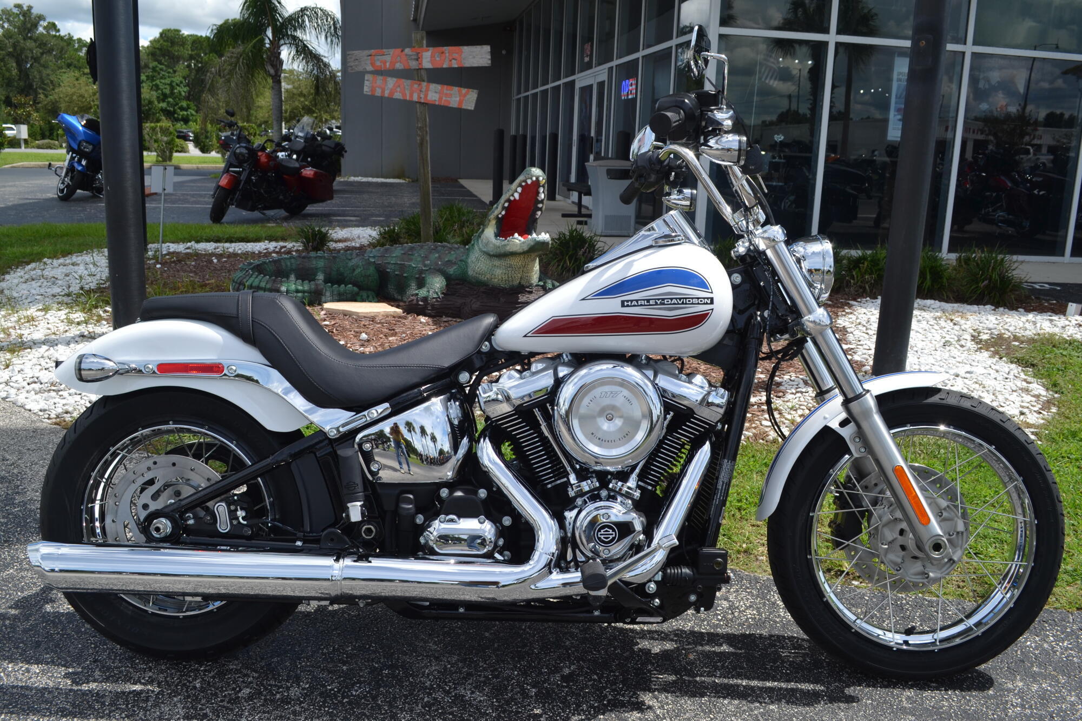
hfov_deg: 61.9
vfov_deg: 43.6
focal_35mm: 30
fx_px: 902
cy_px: 360
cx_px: 541
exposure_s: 1/250
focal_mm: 20
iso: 100
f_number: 8
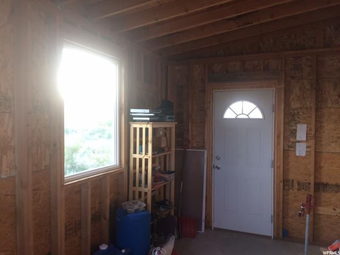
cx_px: 170
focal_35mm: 29
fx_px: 285
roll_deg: -0.2
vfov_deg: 48.2
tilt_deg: -3.8
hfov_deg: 61.7
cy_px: 128
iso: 50
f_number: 2.2
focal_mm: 4.15
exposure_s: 1/30
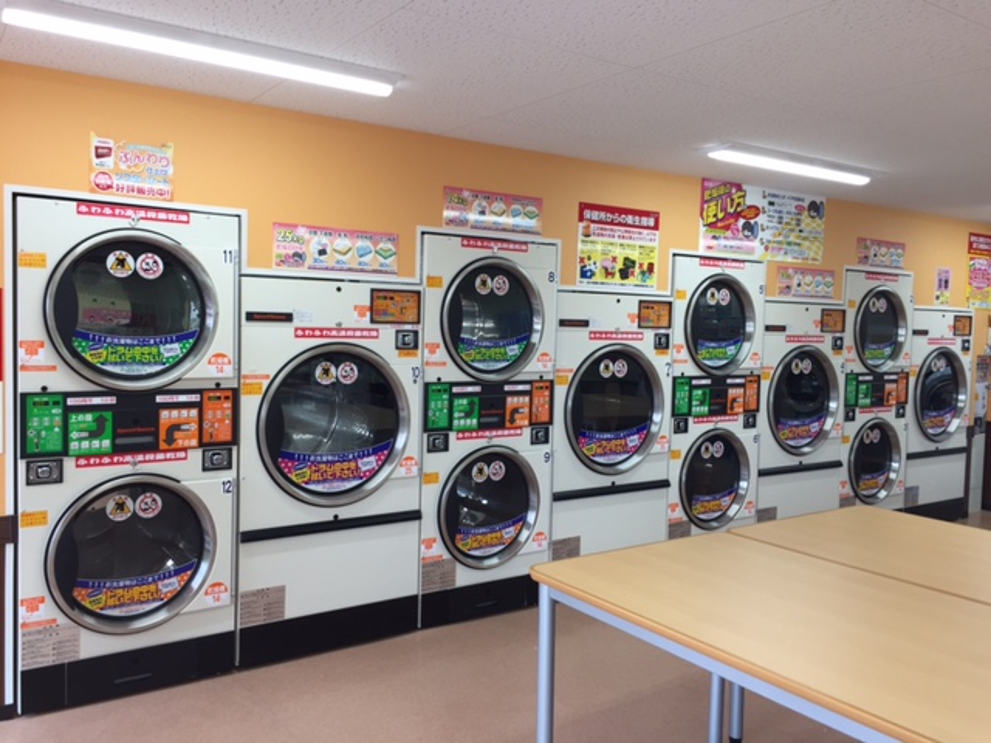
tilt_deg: -3.7
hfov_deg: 61.7
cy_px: 372
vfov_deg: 48.2
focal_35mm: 29
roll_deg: -1.5
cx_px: 496
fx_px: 830
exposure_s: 1/60
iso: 40
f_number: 2.2
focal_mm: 4.15
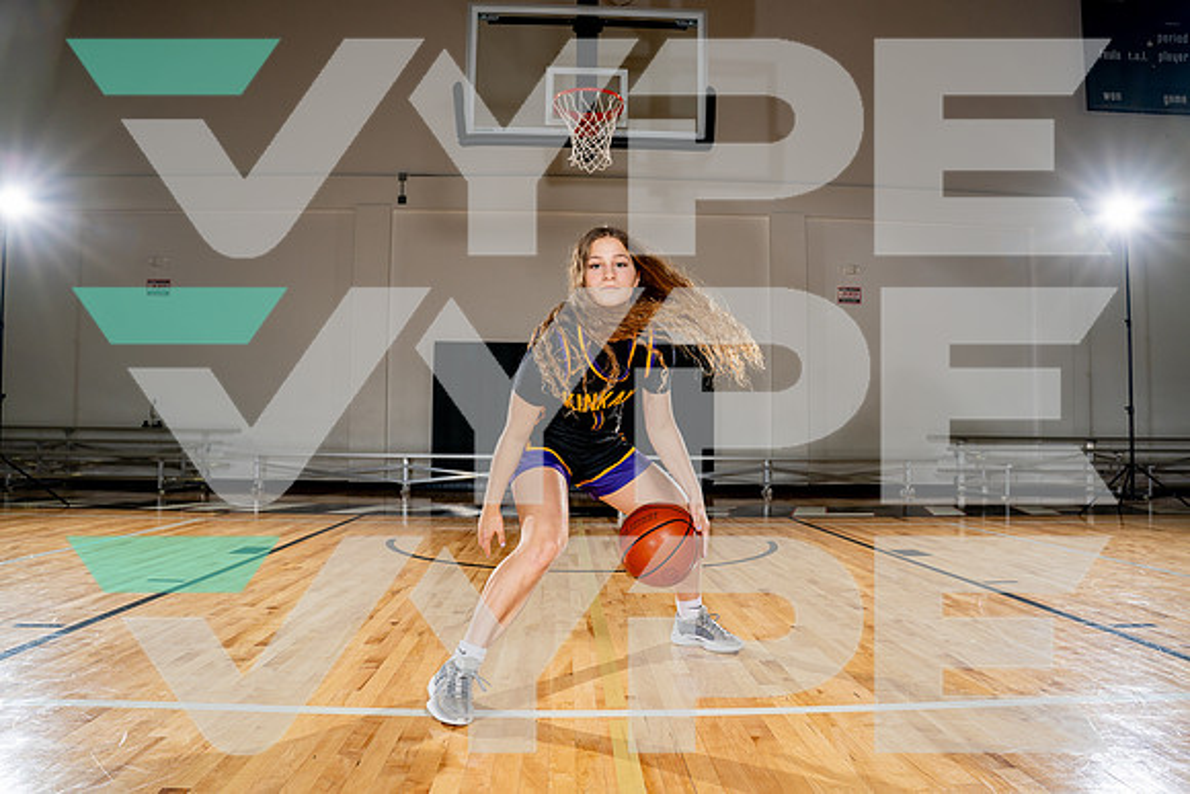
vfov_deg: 51.3
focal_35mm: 25
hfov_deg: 71.5
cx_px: 595
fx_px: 827
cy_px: 397
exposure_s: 1/250
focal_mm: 25
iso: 200
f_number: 5.6
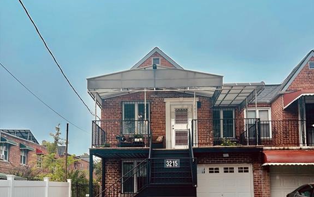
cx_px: 157
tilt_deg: +5.9
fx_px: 317
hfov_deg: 52.7
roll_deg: -1.1
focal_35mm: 37
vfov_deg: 33.3
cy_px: 161
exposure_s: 1/1209
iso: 50
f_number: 1.5
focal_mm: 5.7
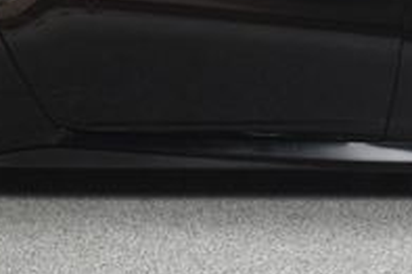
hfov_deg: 19.1
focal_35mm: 107
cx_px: 169
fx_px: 1224
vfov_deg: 12.7
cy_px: 44
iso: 100
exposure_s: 1/160
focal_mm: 22
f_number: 7.1
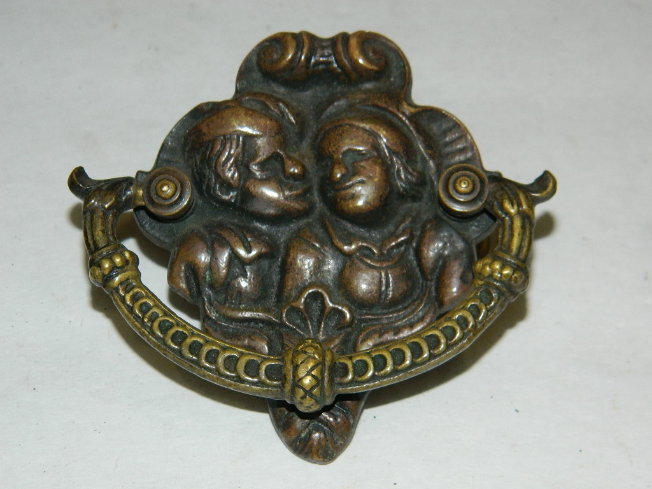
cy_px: 244
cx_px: 326
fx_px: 1940
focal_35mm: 103
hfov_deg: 19.1
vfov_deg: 14.4
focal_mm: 18.6
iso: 200
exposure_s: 1/30
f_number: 4.5
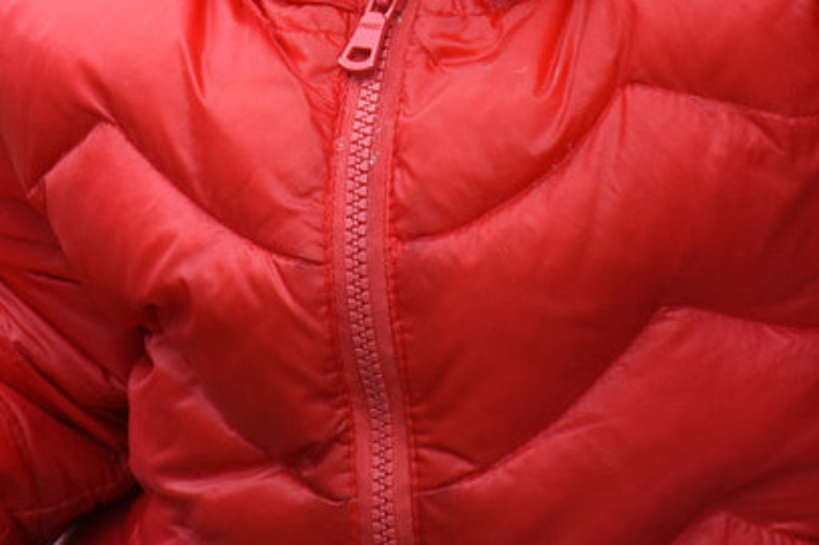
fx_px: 14957
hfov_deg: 3.1
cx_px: 497
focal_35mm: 658
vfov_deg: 2.1
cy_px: -228
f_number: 5.6
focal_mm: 112
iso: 200
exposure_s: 1/200
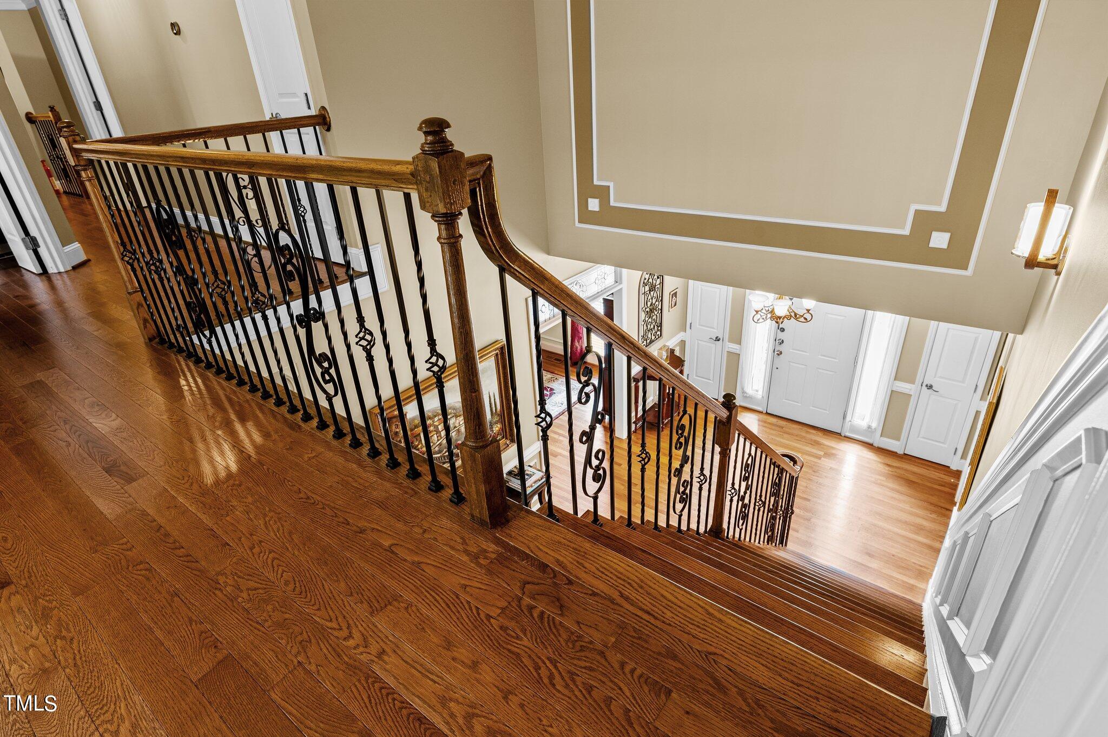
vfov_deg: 64.5
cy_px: 368
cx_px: 554
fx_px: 584
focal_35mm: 19
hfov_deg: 87.0
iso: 400
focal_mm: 19
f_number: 6.3
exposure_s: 1/2.5
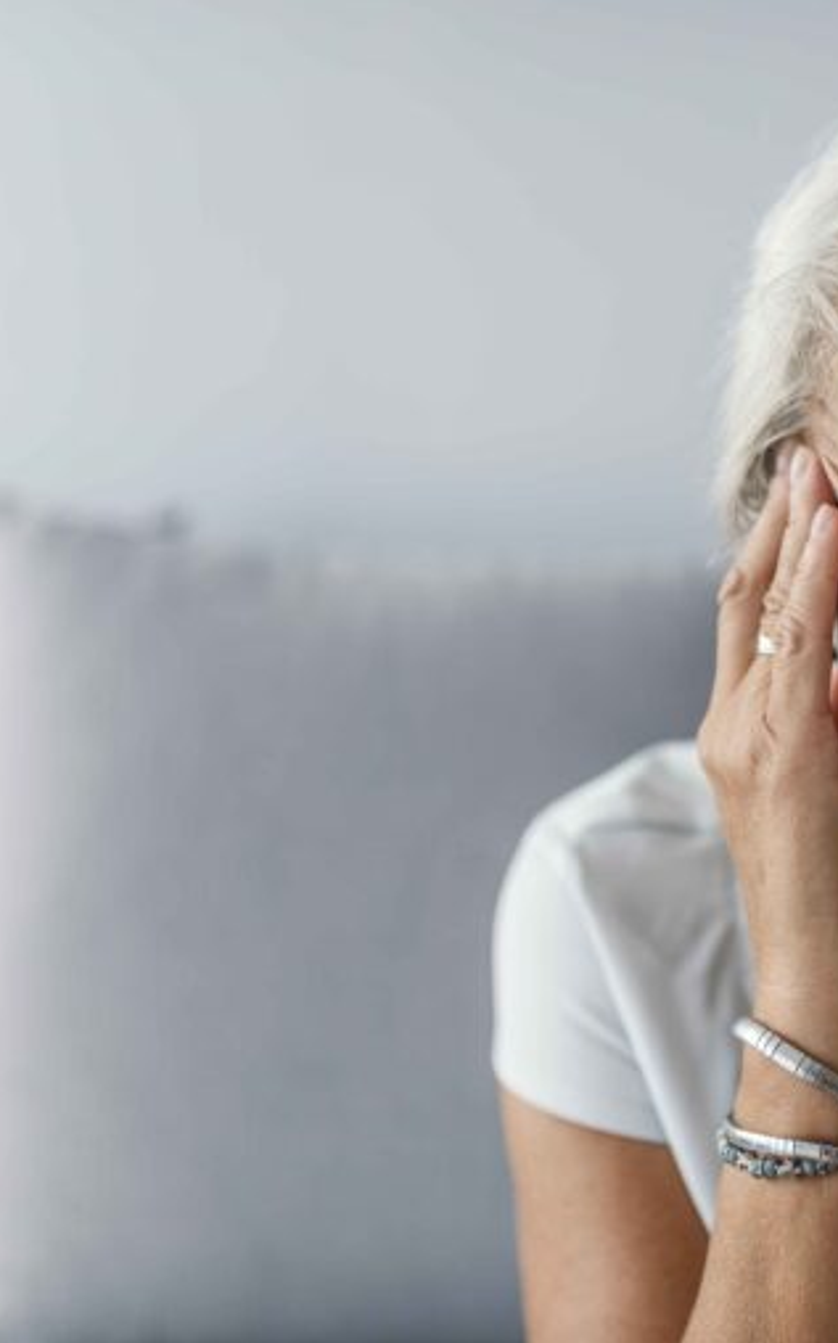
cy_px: 670
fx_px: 1975
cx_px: 917
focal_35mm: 54
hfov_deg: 22.6
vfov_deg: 37.5
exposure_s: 1/160
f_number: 2
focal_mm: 35
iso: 200
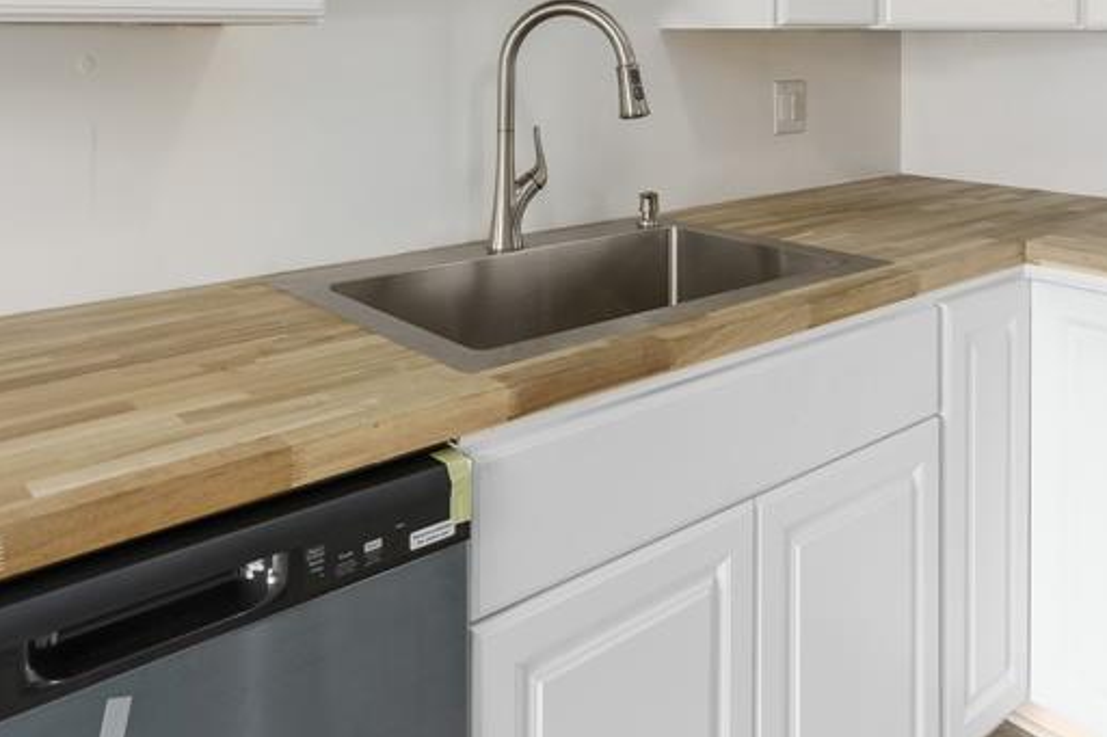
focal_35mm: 32
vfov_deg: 38.0
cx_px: 584
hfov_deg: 58.7
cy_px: 58
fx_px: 984
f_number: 7.1
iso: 250
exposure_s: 1/250
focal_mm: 16
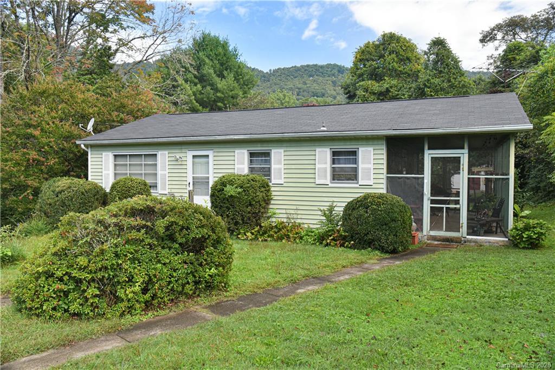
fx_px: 463
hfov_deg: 61.9
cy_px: 185
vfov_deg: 43.6
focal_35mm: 30
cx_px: 278
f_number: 6.3
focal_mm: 30
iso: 800
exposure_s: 1/160
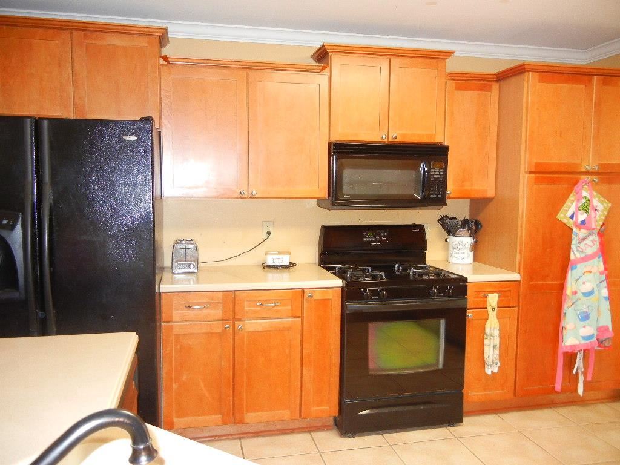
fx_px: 537
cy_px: 232
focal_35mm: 30
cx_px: 310
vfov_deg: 46.8
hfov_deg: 60.0
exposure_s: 1/30
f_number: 3.5
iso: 424
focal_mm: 5.4
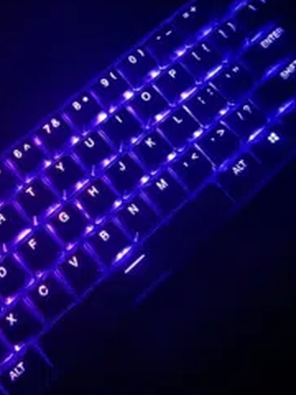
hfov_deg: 34.9
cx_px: 61
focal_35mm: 40
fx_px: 456
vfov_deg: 45.5
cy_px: 110
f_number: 1.78
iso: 1600
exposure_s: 1/9
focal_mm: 6.86
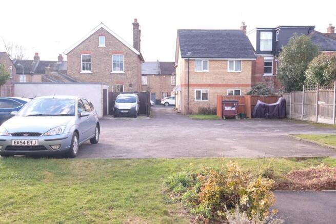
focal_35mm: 36
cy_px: 112
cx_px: 168
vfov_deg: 36.9
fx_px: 336
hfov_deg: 53.1
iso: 1600
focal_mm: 24
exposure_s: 1/500
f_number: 5.6
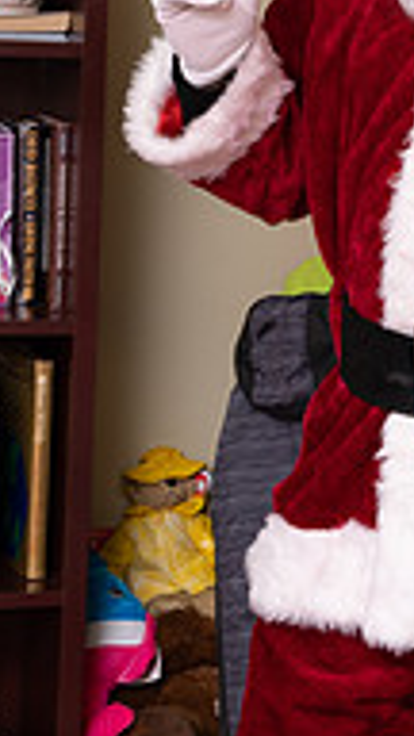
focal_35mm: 140
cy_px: 295
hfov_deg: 8.6
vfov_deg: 15.3
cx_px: 498
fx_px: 2732
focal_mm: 57
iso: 400
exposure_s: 1/80
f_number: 5
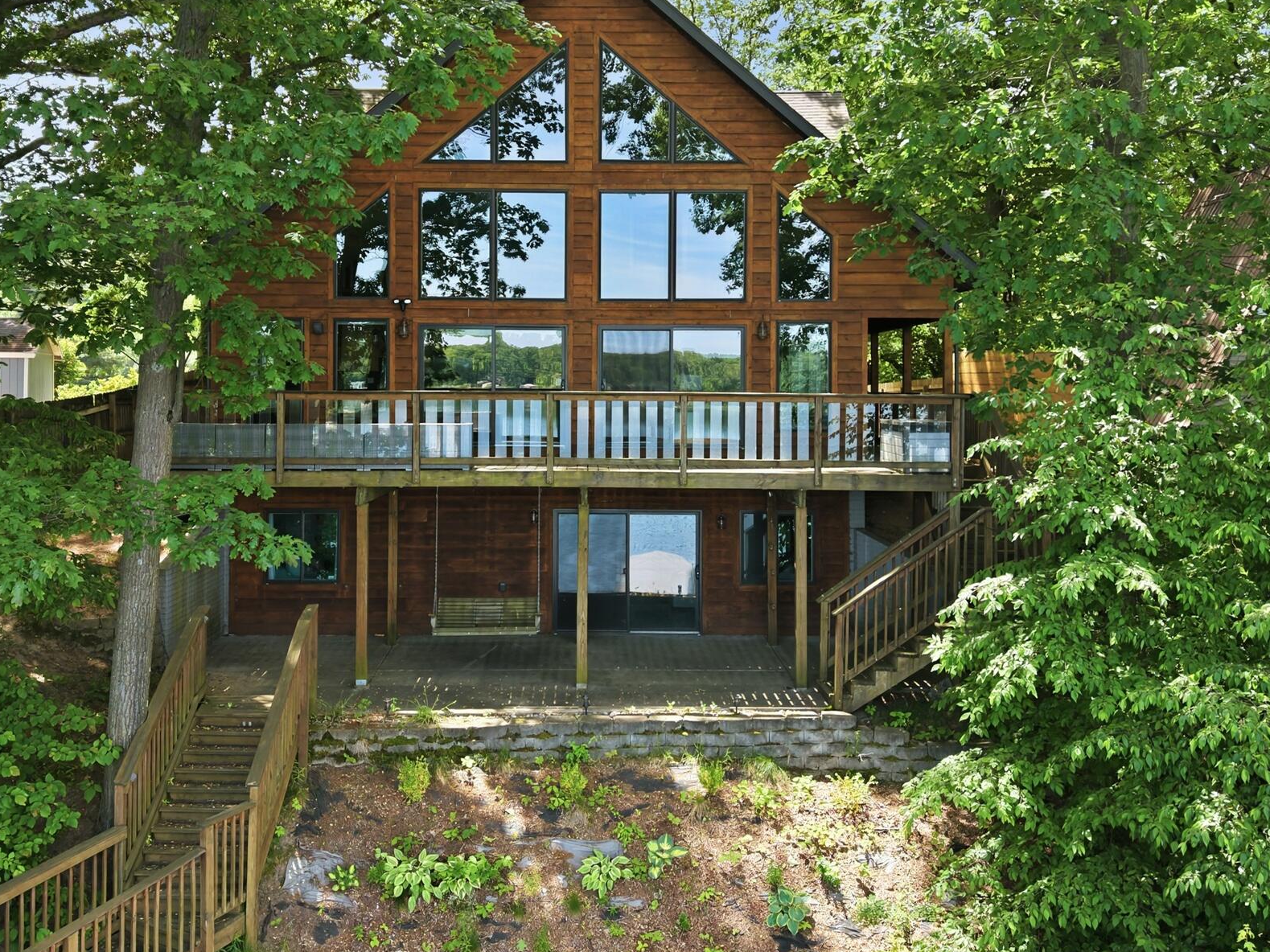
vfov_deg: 37.6
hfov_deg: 48.9
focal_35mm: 38
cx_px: 590
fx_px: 1394
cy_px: 376
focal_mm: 8.7
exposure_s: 1/640
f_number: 1.8
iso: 270
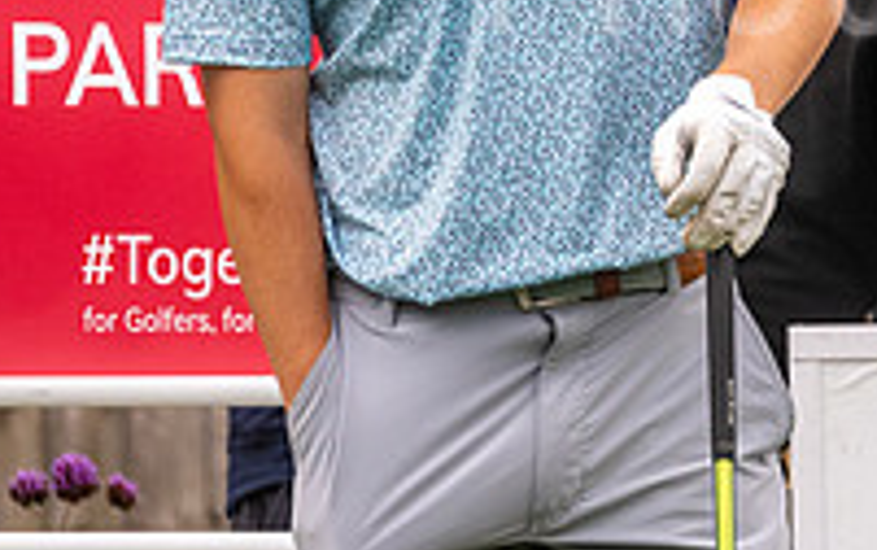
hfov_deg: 1.6
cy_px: -240
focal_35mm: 1323
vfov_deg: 1.0
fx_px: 31648
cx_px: 1056
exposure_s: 1/2000
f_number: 4
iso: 640
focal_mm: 300
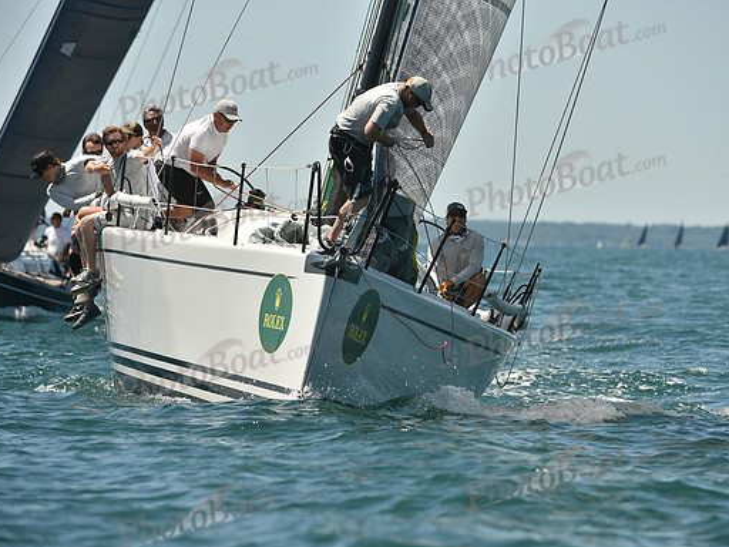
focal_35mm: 316
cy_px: 274
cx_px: 393
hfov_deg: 6.3
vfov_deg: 4.7
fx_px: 6655
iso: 250
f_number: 6.3
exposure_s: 1/1250
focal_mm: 290
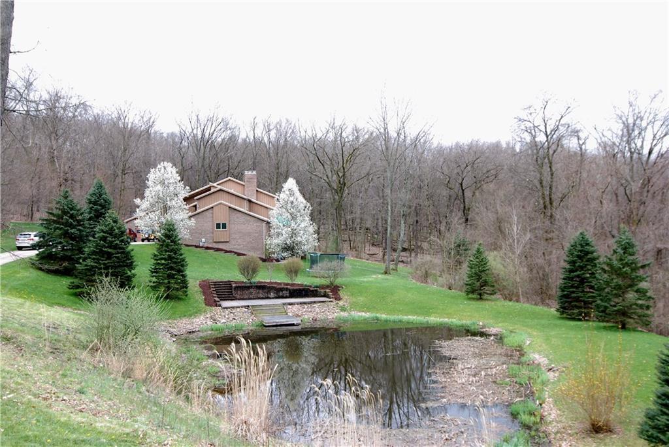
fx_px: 669
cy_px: 224
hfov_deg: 53.1
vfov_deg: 36.9
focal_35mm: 36
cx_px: 334
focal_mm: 24
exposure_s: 1/60
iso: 200
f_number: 4
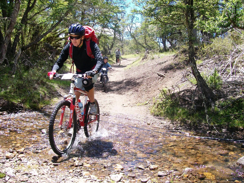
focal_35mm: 36
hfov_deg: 51.4
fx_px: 254
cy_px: 92
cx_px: 122
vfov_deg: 39.7
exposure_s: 1/400
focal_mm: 6
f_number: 2.7
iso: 80
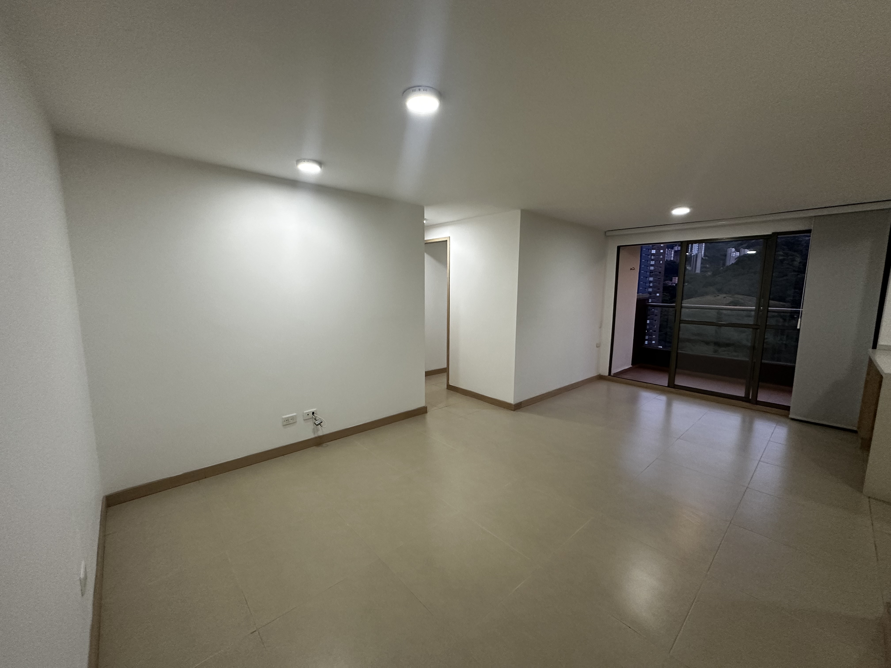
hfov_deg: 102.1
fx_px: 360
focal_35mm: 14
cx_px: 446
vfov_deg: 85.7
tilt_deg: -7.2
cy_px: 334
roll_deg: -0.5
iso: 250
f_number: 2.2
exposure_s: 1/120
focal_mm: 2.22
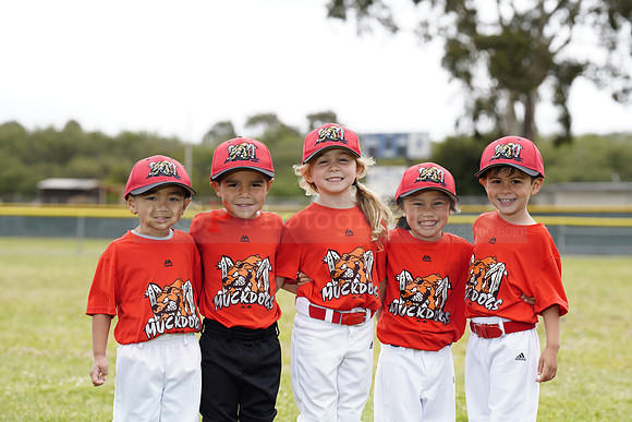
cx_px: 316
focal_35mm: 131
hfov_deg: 15.6
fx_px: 2300
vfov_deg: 10.5
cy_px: 211
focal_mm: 131
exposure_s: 1/250
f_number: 5.6
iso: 100
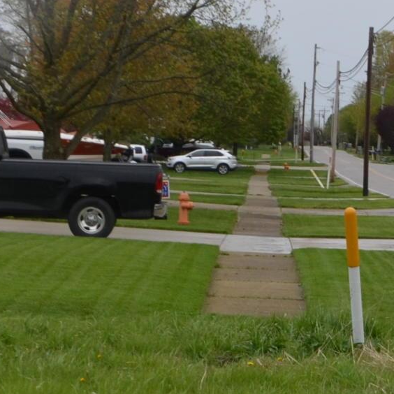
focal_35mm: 176
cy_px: 323
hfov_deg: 9.8
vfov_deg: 9.9
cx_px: 447
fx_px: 2266
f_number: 8
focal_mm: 26
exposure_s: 1/250
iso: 200
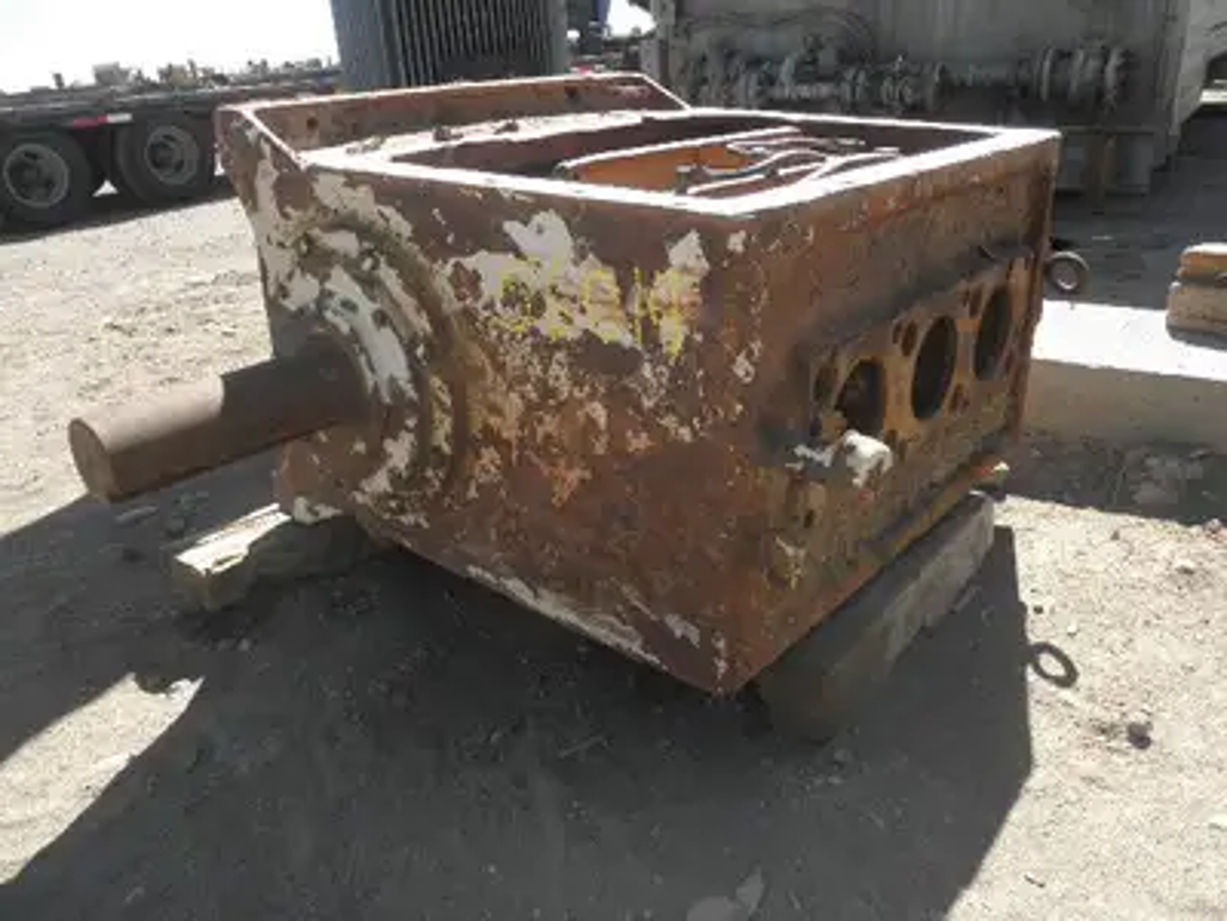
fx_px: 992
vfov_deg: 49.7
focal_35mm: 28
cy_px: 460
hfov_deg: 63.4
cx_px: 614
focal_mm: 5
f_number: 3
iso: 64
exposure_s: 1/320
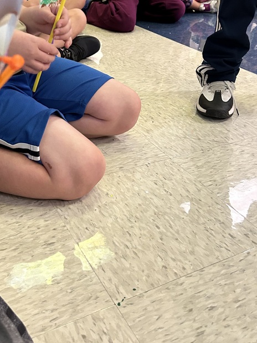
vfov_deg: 43.2
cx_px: 106
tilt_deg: -24.4
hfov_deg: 33.5
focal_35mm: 43
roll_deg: -1.2
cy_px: 112
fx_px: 426
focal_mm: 5.7
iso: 400
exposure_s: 1/59
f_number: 1.5
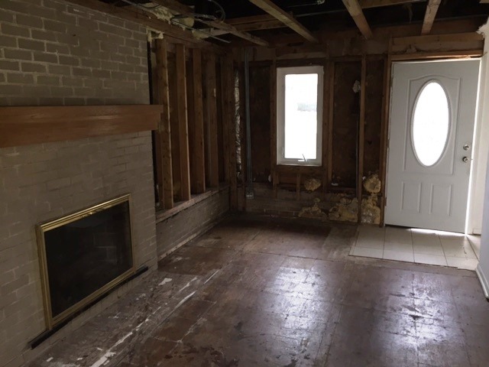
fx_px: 410
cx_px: 244
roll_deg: +0.9
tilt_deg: -10.1
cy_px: 184
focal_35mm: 29
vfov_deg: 48.2
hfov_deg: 61.7
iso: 125
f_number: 2.2
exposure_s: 1/16
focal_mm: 4.15
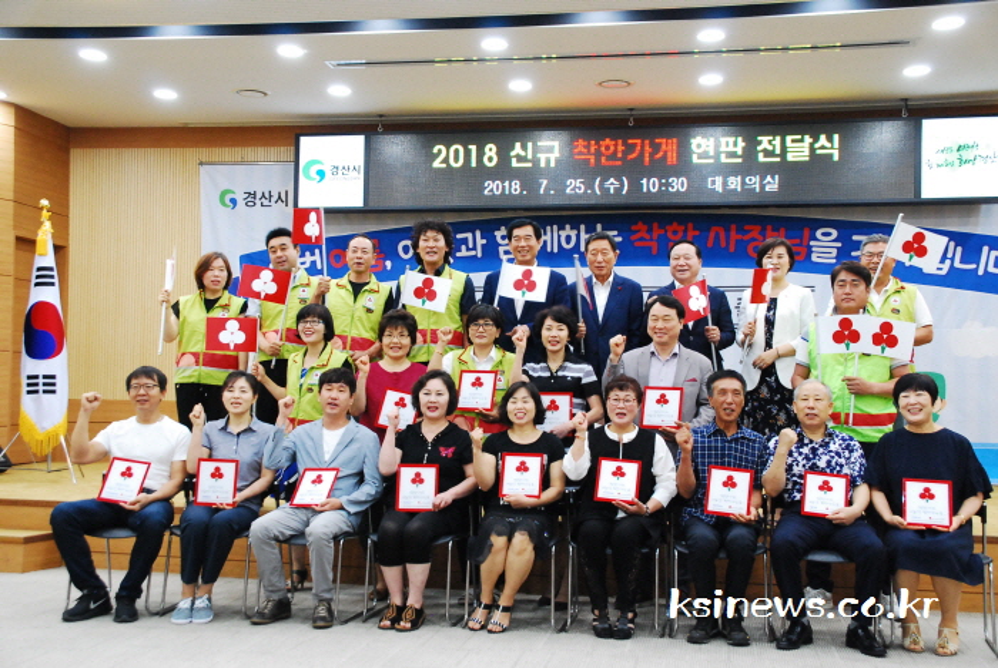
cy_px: 334
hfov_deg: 42.3
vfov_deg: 29.0
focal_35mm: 46
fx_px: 1291
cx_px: 499
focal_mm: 31
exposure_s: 1/80
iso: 1600
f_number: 6.3
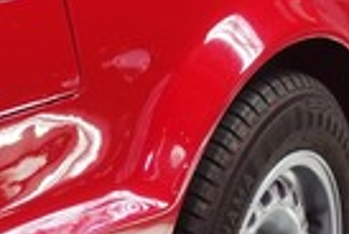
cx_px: -51
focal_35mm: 131
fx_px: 1273
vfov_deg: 10.5
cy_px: 53
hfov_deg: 15.2
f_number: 2.2
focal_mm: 11.32
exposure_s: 1/40
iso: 125
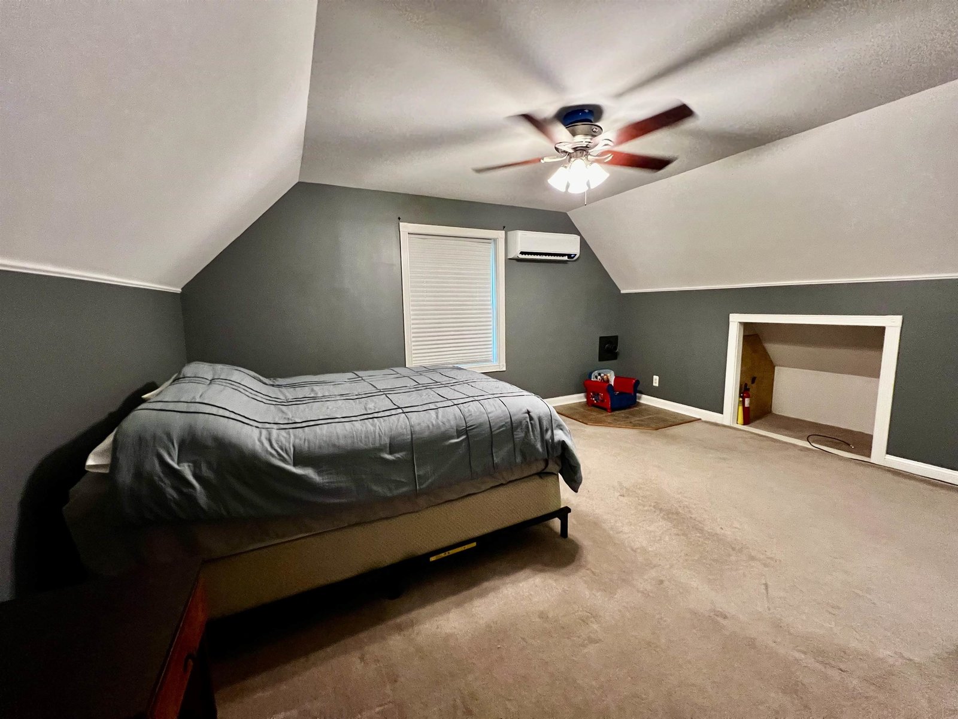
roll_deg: +1.3
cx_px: 479
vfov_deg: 89.9
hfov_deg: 106.2
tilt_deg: -8.4
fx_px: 360
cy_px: 360
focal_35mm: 13
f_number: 1.8
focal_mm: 1.57
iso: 800
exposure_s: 1/60
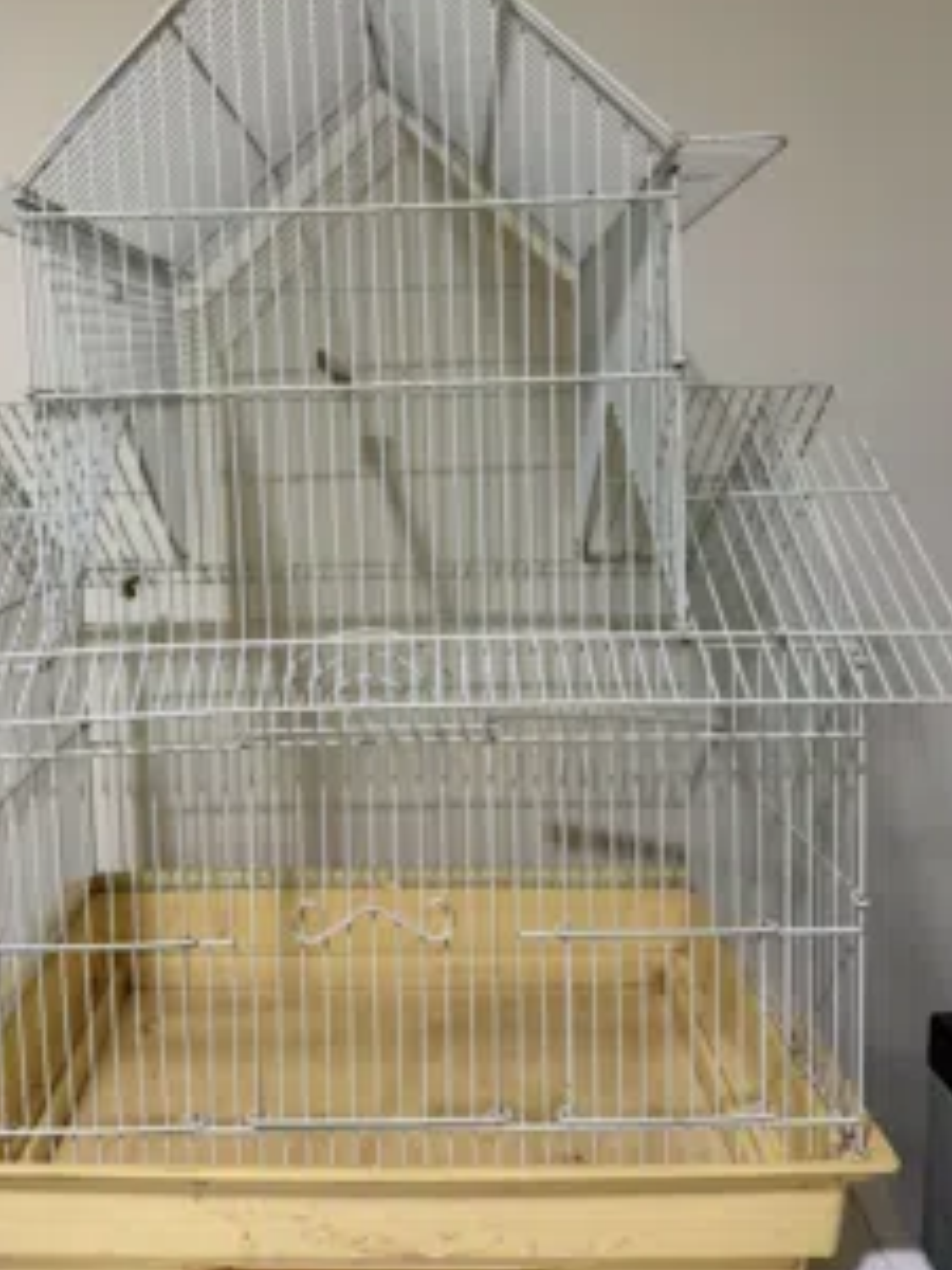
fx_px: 1173
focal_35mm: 32
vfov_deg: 56.6
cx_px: 377
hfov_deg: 43.9
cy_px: 538
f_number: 1.78
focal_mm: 6.76
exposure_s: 1/50
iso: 320
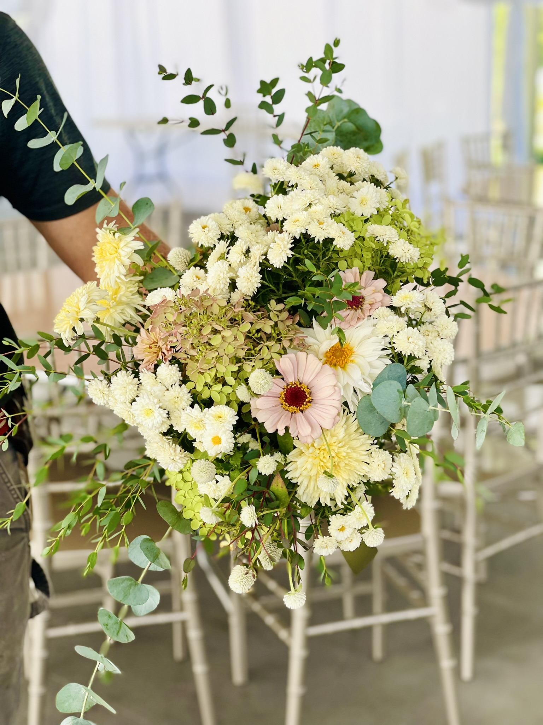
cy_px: 362
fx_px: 1339
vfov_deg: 30.3
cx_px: 272
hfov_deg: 22.9
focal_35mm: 64
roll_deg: +0.0
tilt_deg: -14.1
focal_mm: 7.5
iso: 32
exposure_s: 1/121
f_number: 2.2
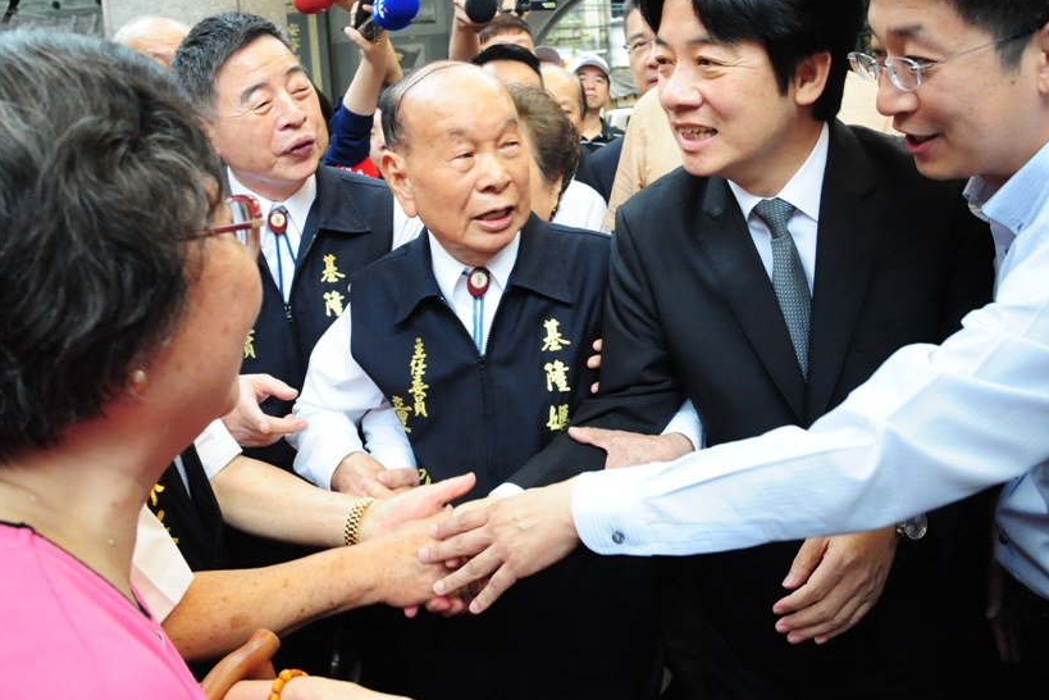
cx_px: 487
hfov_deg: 61.9
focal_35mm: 30
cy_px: 267
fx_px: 874
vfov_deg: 43.3
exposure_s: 1/125
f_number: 6.3
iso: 4000
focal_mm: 24
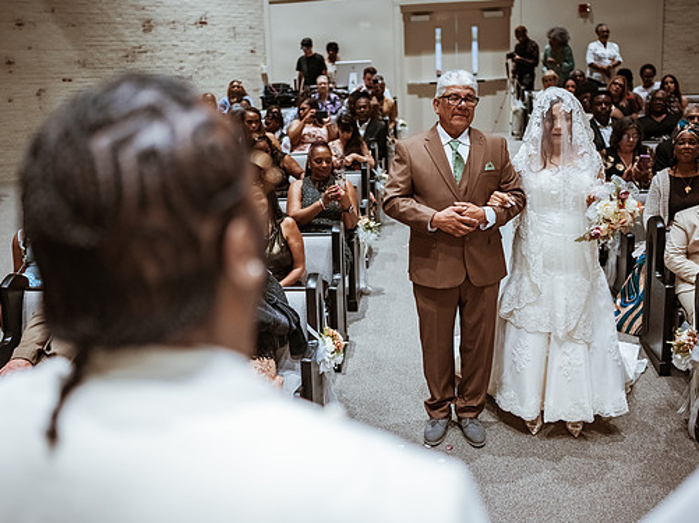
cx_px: 321
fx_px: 787
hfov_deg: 47.8
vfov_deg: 36.8
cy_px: 257
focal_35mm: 39
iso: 1250
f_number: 1.8
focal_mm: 35
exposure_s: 1/500
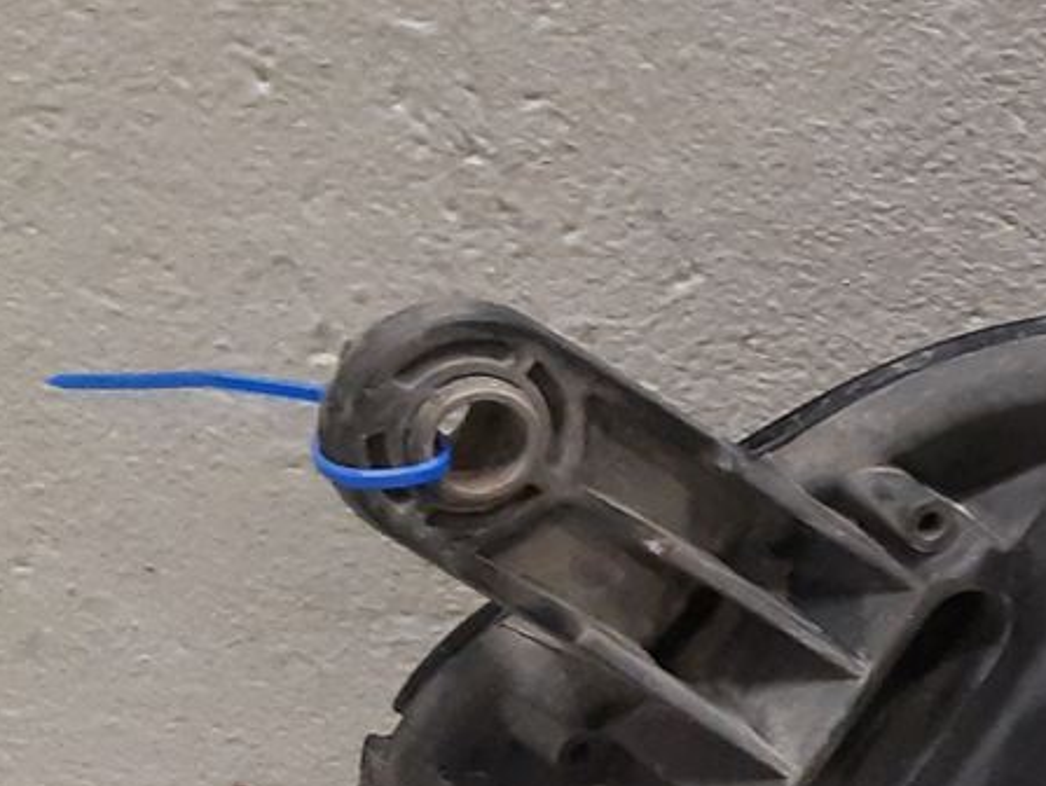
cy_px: 894
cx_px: 2160
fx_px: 3599
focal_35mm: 119
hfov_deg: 13.8
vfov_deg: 12.2
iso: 200
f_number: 1.7
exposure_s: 1/50
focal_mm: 3.93
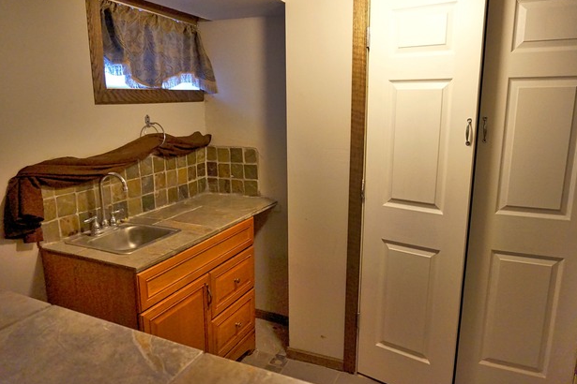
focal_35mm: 25
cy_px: 189
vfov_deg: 51.3
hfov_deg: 71.5
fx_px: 401
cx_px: 298
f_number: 3.5
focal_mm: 16
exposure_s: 1/100
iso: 3200
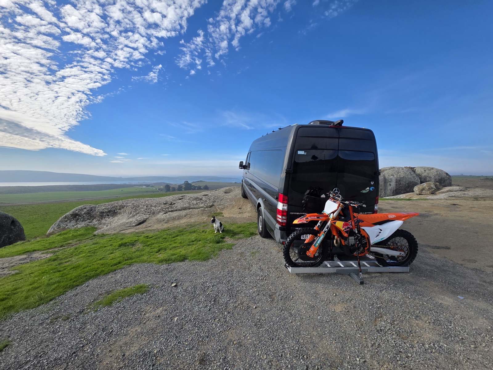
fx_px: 185
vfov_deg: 89.9
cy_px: 185
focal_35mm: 13
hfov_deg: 106.2
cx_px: 246
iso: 40
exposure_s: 1/3336
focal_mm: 2.2
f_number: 1.9
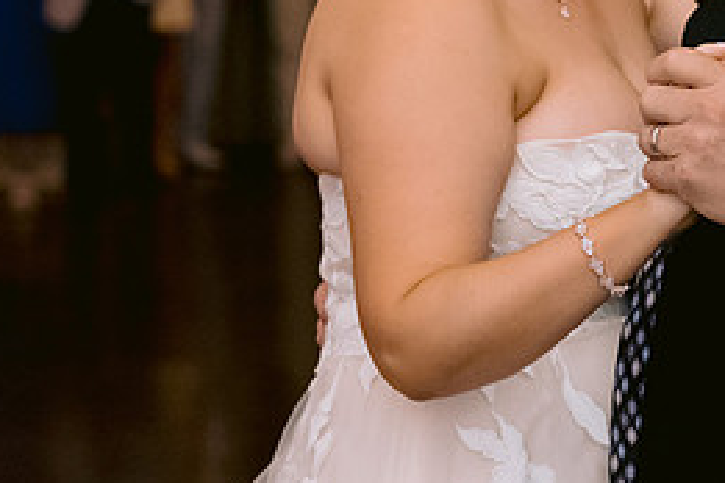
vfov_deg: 8.1
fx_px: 3403
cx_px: 741
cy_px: 95
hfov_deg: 12.0
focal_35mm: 169
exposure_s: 1/160
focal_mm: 50
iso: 3200
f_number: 2.5
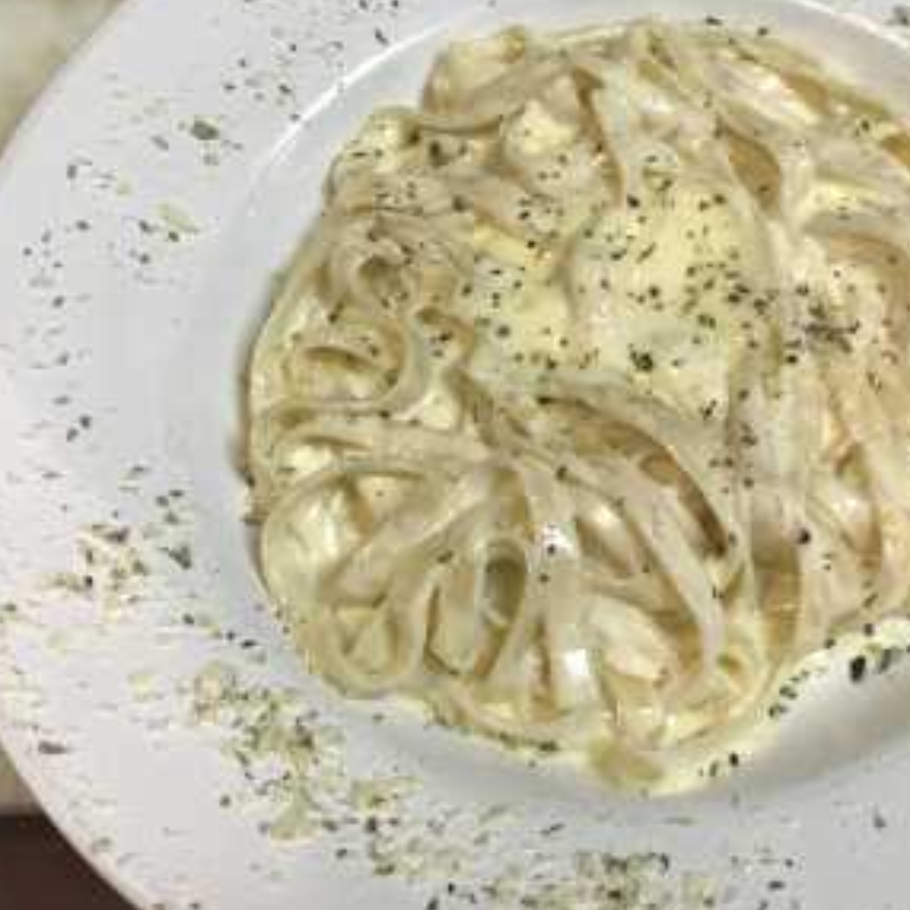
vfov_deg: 32.8
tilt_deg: -62.9
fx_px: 1547
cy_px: 423
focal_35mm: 52
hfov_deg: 32.3
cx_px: 665
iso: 20
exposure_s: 1/30
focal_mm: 3.99
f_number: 1.8
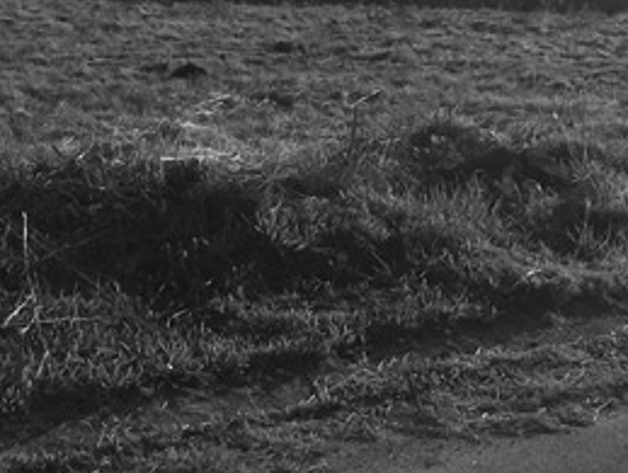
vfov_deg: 13.1
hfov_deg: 17.5
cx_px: 555
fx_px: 2017
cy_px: -70
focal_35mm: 111
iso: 64
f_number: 8
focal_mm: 6.5
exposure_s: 1/200
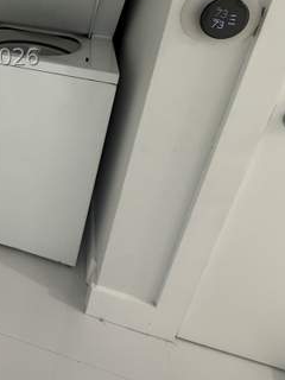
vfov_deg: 56.9
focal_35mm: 28
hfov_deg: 43.7
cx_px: 11
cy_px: 57
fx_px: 307
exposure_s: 1/60
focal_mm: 2.22
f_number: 2.2
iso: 400
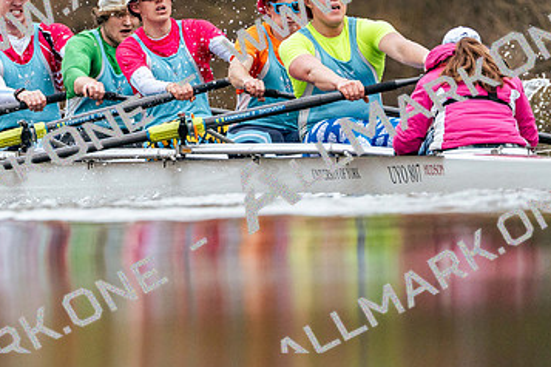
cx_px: 108
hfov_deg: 2.2
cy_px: 89
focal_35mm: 946
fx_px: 14478
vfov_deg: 1.5
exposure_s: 1/2000
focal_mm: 582
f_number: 6.3
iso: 4000
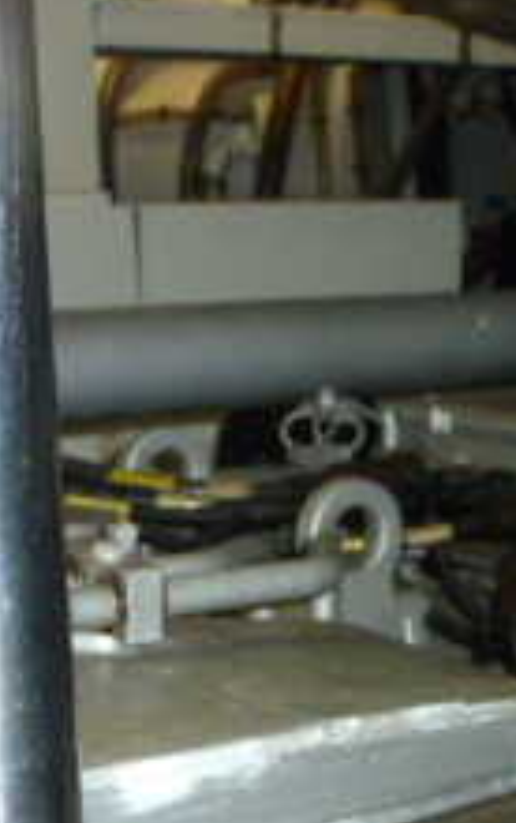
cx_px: 381
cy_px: 643
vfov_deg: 27.3
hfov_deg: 17.6
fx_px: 1661
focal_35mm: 74
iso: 400
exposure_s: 1/60
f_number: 3.3
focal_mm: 4.3
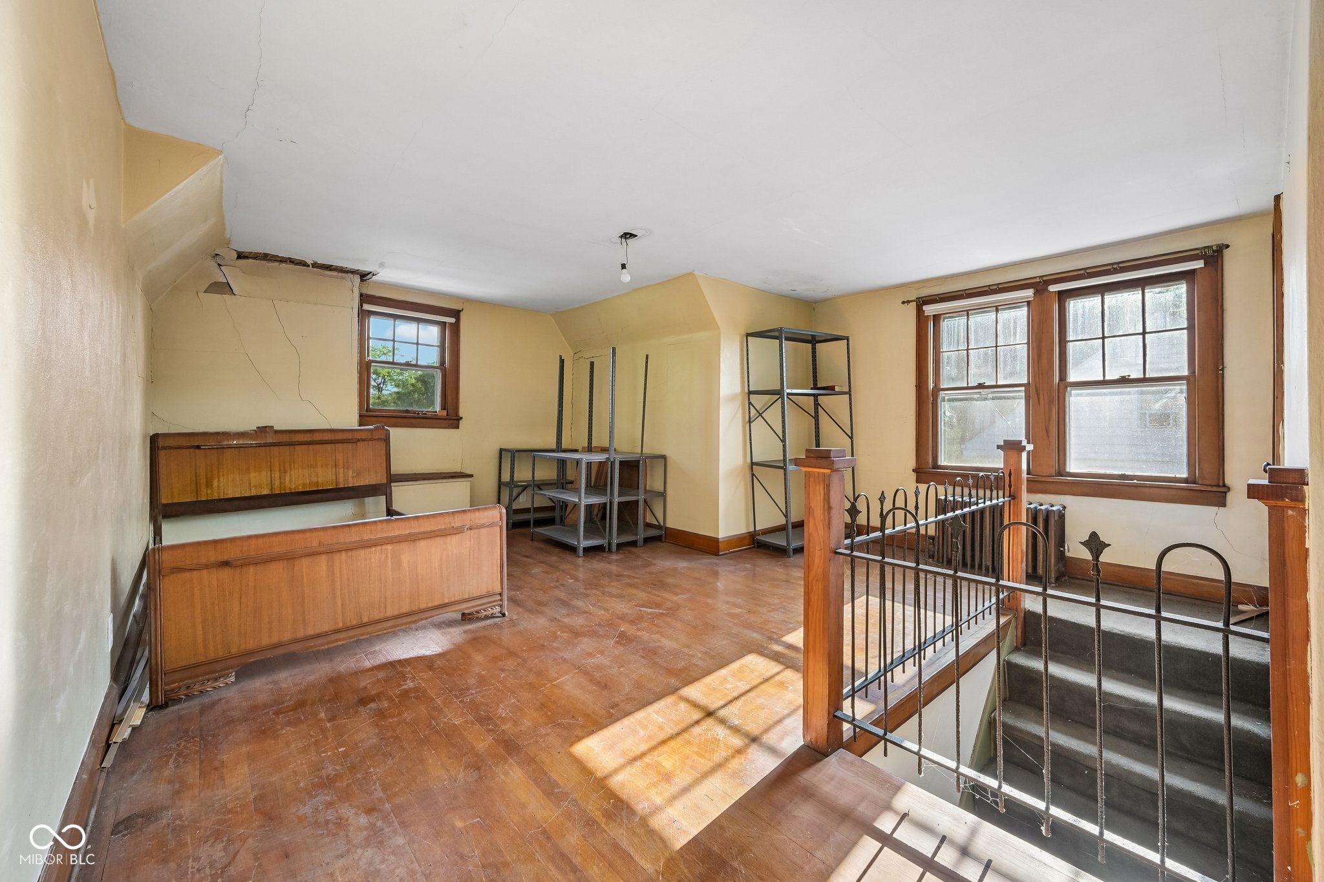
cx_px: 662
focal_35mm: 14
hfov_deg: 104.3
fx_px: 515
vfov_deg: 81.2
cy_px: 441
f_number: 7.1
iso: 100
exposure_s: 1/30
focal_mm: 14
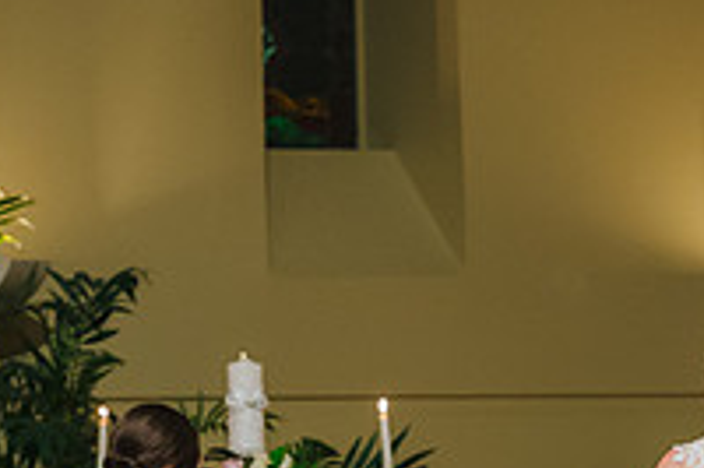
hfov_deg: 3.9
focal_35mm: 523
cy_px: 498
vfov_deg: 2.6
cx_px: 662
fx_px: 10219
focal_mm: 180
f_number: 2.8
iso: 1600
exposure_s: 1/125
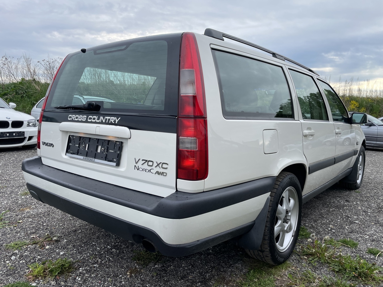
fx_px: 288
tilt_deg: -6.0
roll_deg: -2.0
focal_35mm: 26
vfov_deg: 53.1
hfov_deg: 67.3
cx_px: 192
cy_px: 144
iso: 32
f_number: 1.6
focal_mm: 4.2
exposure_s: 1/932
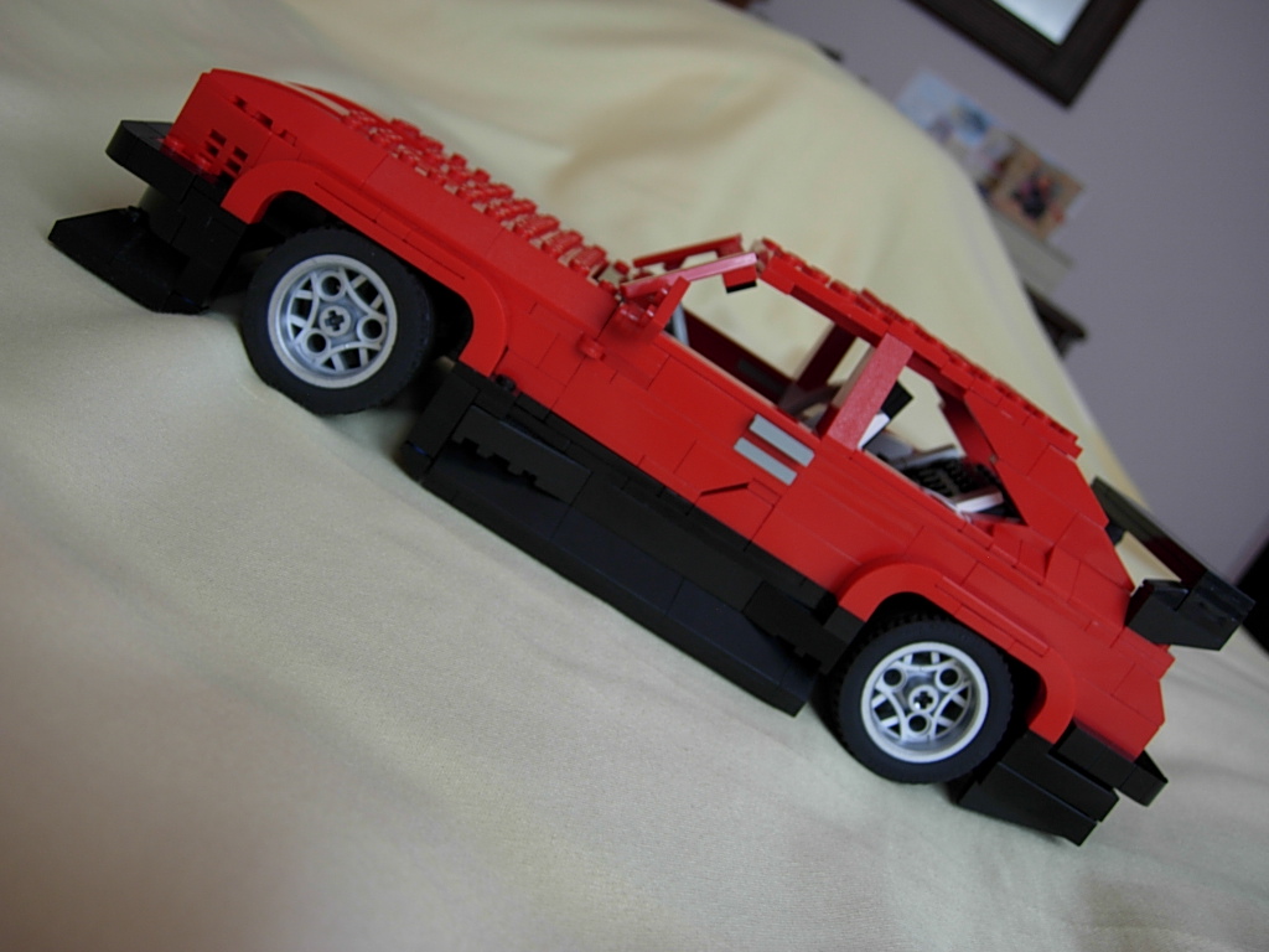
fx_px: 1320
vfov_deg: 39.7
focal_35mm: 36
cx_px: 634
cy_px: 476
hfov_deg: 51.4
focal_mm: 7.5
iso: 50
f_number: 2.7
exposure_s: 1/26.1
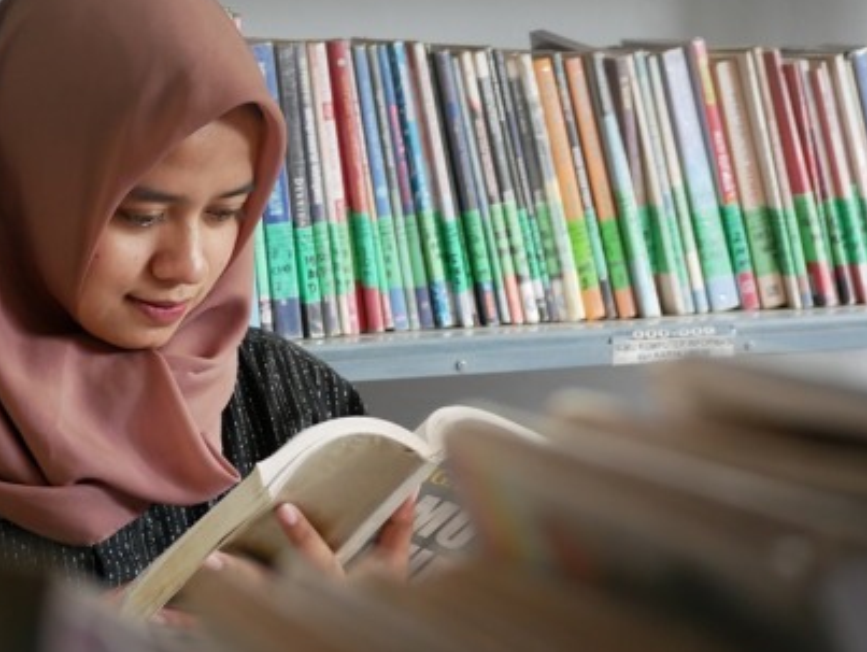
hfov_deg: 13.2
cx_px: 363
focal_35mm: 149
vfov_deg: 10.0
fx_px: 3735
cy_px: 308
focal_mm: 49
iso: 800
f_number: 4.2
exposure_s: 1/20
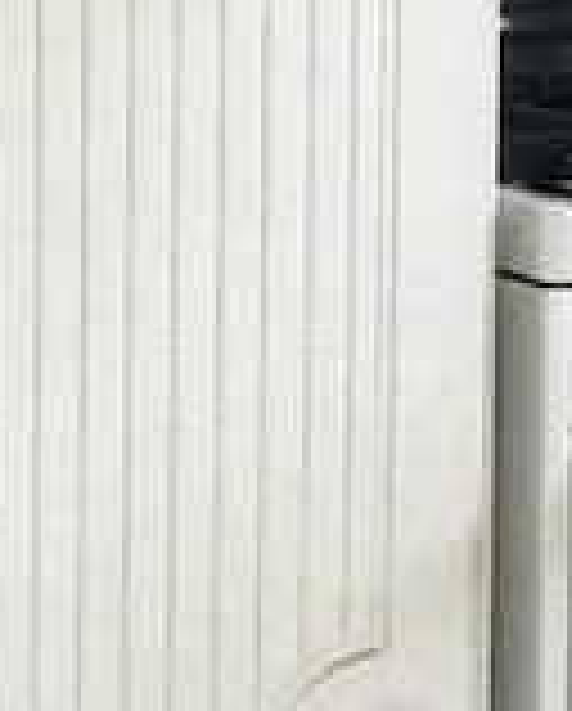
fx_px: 4748
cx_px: 658
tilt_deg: -6.4
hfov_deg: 6.9
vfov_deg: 8.5
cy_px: 36
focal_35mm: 225
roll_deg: -0.8
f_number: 2.8
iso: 250
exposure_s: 1/60
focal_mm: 6.6
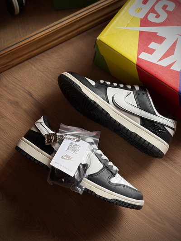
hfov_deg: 28.0
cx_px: 90
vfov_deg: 36.8
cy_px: 120
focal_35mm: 52
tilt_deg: -71.4
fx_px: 362
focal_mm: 5.96
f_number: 1.6
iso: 25
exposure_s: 1/122
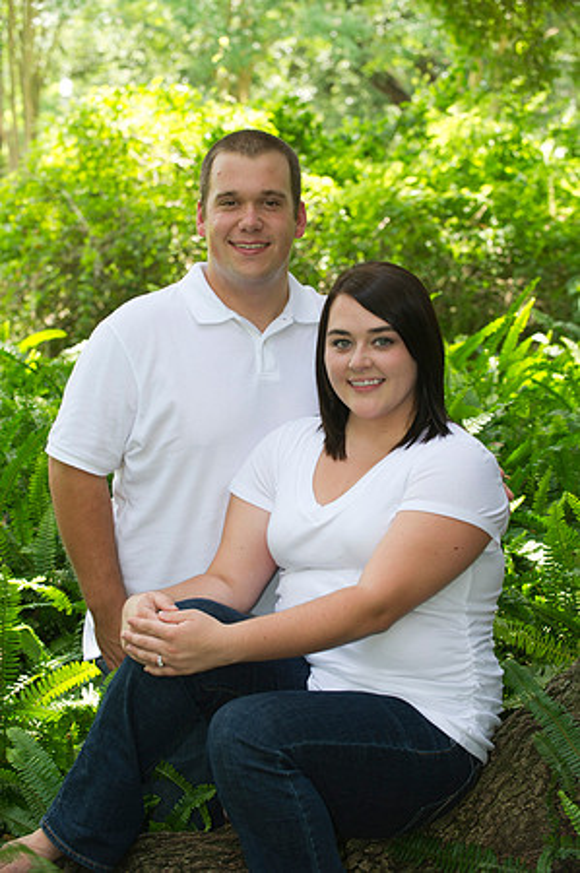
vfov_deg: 23.7
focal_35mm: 86
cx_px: 290
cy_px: 436
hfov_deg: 15.9
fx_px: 2083
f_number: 5
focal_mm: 86
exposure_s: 1/125
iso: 400
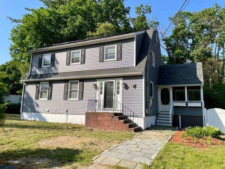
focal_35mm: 26
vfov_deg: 53.1
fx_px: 169
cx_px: 112
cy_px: 84
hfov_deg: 67.3
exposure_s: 1/3125
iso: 50
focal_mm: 4.2
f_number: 1.6
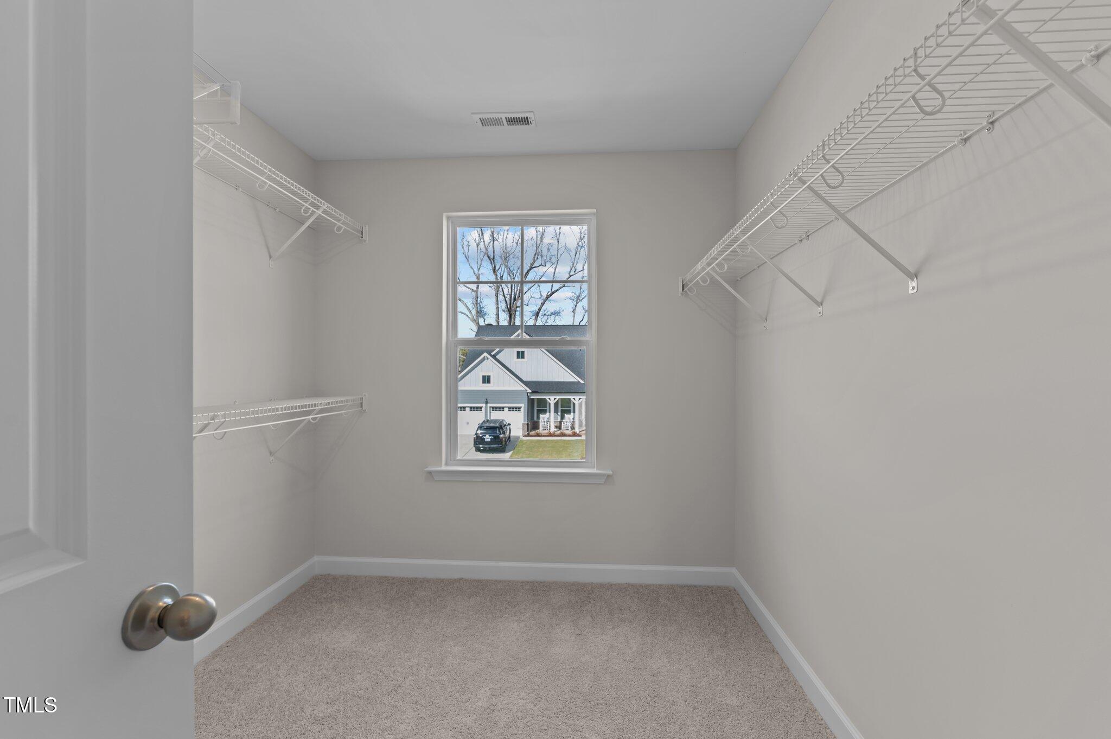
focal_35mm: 15
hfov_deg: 100.4
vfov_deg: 77.2
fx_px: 463
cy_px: 370
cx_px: 556
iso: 400
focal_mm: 15
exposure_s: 1/20
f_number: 6.3
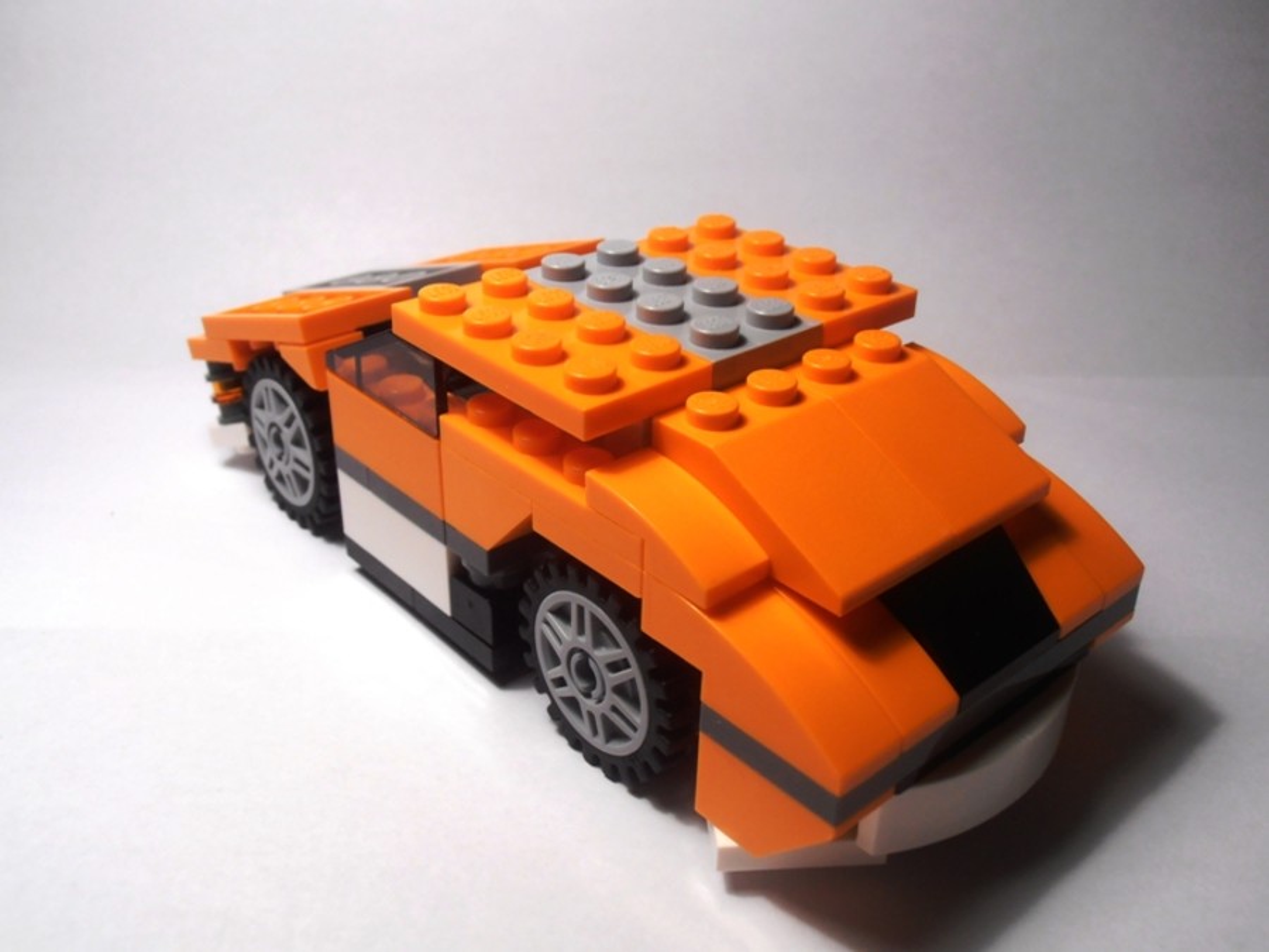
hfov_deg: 50.1
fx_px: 1356
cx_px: 634
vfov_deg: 38.7
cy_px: 476
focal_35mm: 37
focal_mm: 6.61
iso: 80
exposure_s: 1/80
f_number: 3.9
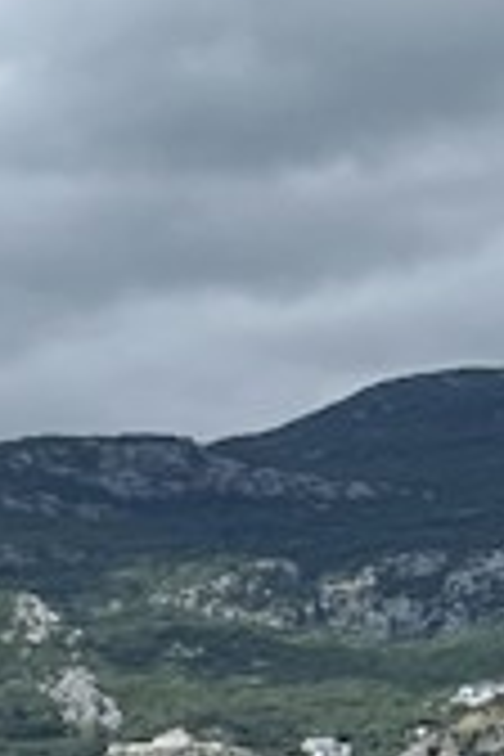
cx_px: -1501
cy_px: 1177
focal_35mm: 195
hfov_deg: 6.0
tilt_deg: +0.1
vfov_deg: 10.2
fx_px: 4095
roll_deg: -0.3
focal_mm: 5.7
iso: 50
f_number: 1.5
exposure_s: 1/5587
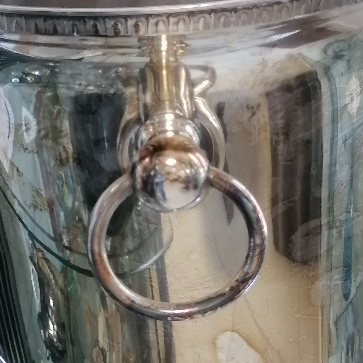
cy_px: 201
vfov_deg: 19.9
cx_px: 182
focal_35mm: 87
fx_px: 1032
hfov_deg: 19.9
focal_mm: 5.4
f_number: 1.8
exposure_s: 1/33.3
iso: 160
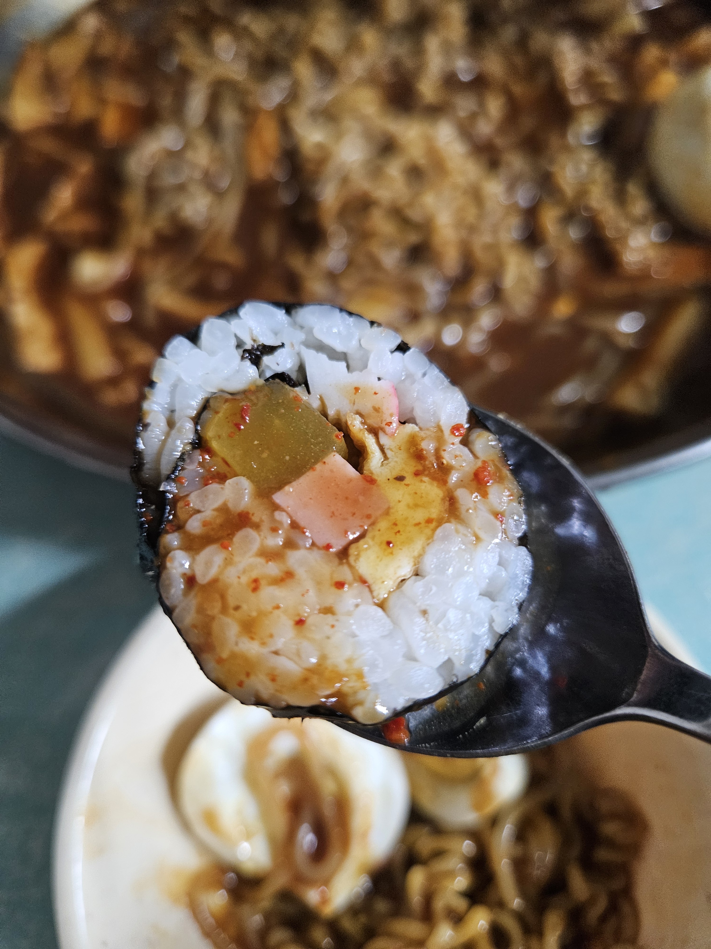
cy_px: 474
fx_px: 630
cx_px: 356
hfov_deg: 58.9
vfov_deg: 73.9
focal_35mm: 23
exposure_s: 1/60
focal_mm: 5.4
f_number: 1.8
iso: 640
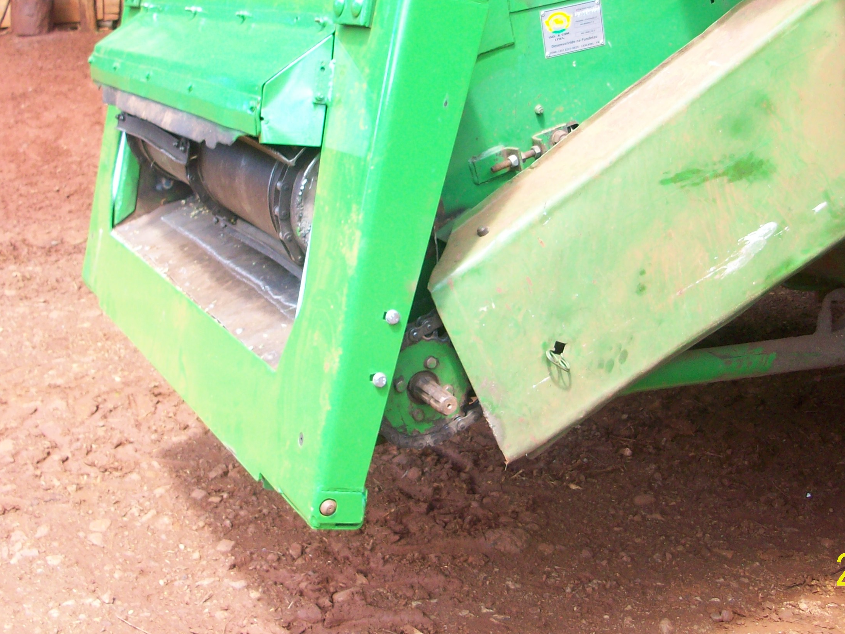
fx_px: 1245
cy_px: 208
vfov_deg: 28.4
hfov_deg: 37.4
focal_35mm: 51
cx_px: 481
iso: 64
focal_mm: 5.7
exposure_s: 1/93.1
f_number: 2.8
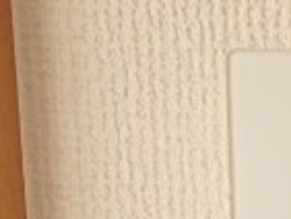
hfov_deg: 18.1
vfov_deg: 14.8
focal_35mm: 95
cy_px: 293
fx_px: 799
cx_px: 454
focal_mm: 3.7
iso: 400
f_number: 3.5
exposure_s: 1/200
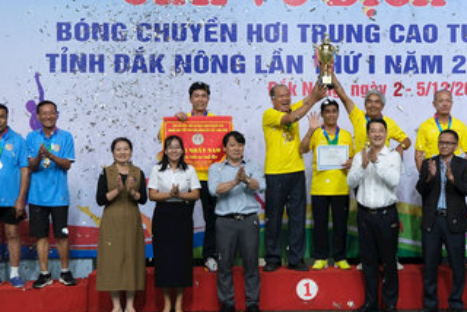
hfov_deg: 33.6
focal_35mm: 59
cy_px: 157
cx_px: 306
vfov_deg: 23.0
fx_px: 766
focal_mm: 23.5
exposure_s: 1/100
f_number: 4
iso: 1250
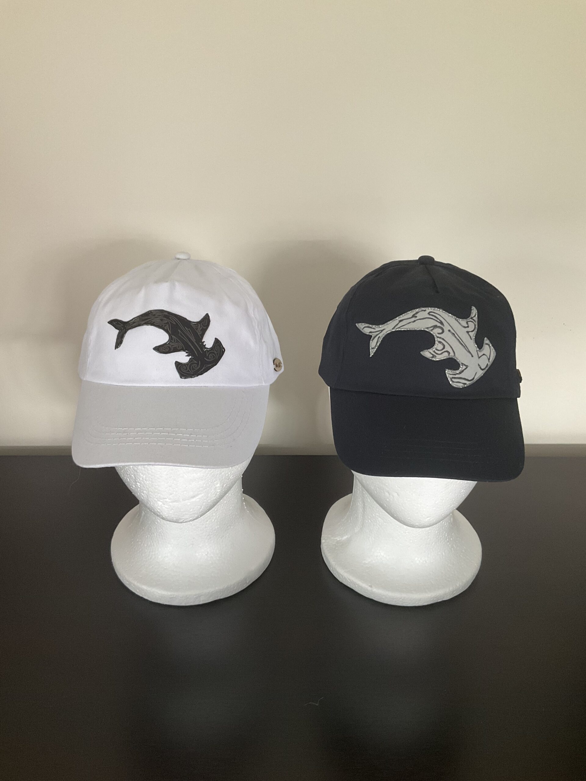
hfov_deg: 48.2
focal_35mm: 29
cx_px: 293
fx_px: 655
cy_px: 390
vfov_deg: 61.7
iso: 125
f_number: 1.8
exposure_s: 1/60
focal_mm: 3
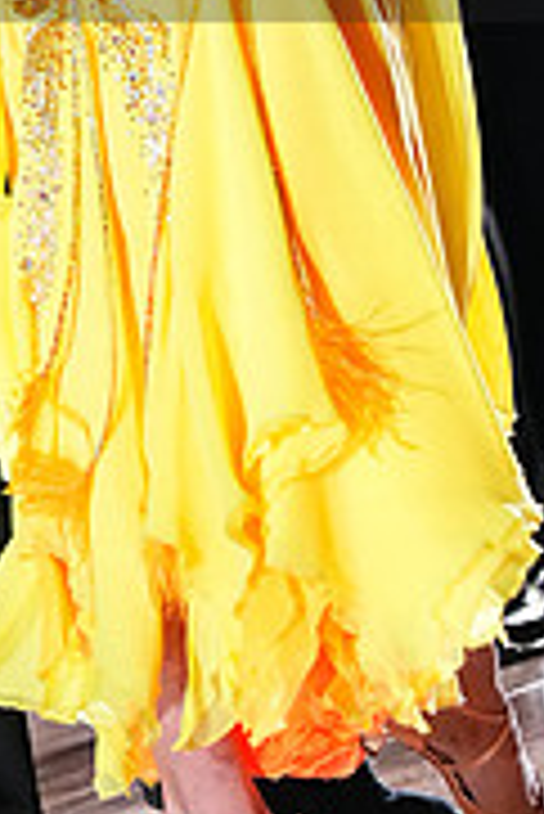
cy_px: -126
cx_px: 56
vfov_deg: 3.2
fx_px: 14478
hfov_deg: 2.2
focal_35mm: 640
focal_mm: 200
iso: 6400
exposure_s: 1/400
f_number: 4
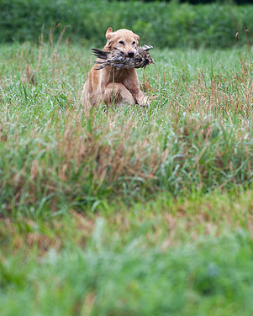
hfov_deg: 4.3
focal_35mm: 361
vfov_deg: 5.4
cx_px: 157
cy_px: 155
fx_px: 3378
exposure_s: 1/800
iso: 800
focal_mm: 200
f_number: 4.5
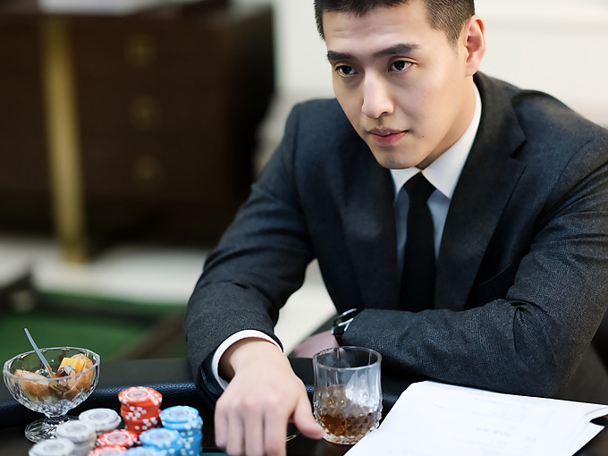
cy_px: 203
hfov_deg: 24.4
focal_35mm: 80
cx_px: 348
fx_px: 1405
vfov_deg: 18.4
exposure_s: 1/80
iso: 1600
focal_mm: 80
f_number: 1.7
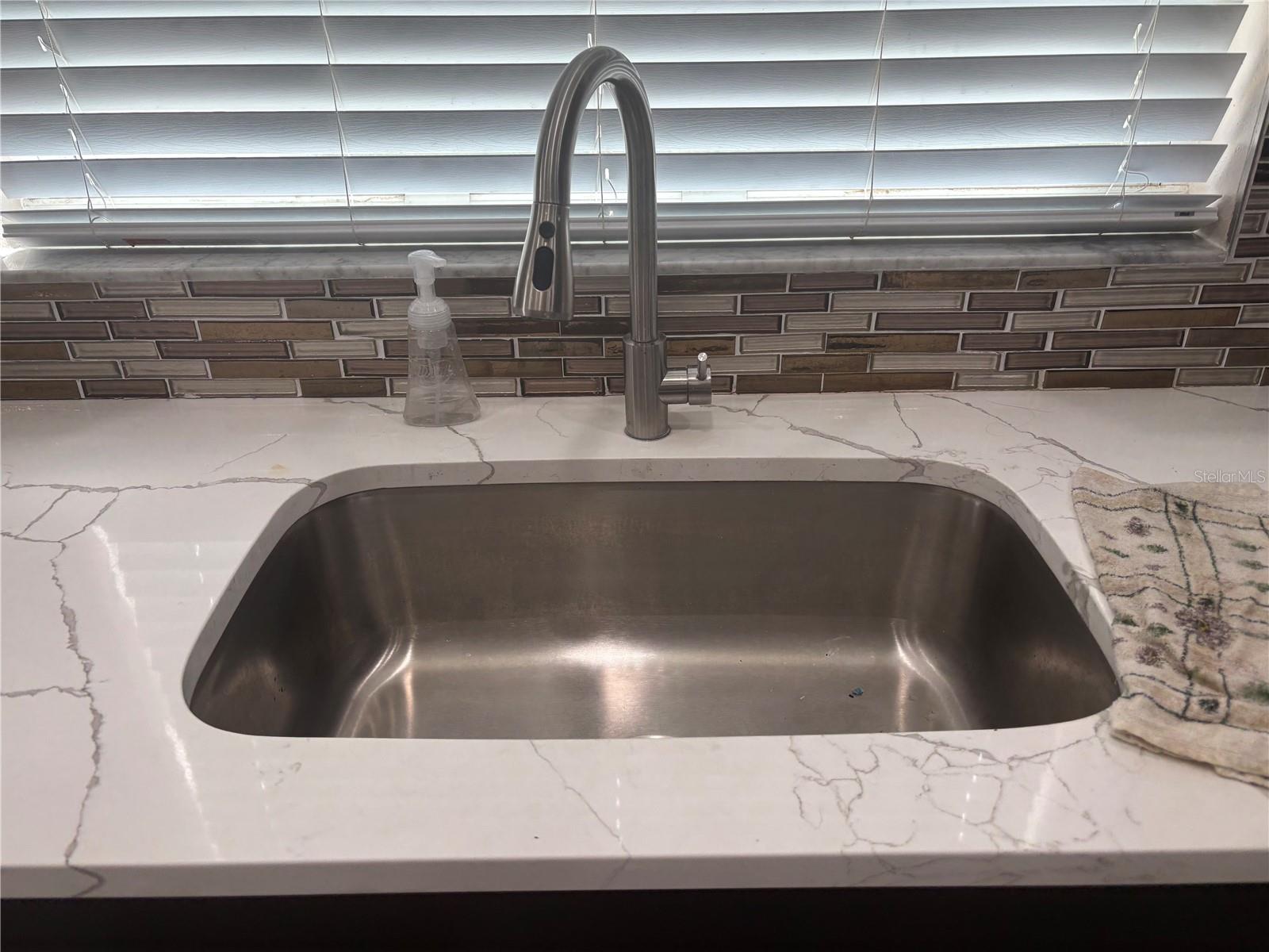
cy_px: 476
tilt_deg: -29.9
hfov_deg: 67.3
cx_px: 634
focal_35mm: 26
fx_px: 953
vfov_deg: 53.1
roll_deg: -0.3
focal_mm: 5.96
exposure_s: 1/121
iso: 50
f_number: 1.6
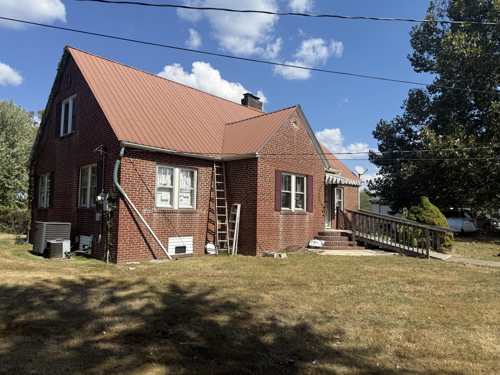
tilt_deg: +3.8
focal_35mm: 24
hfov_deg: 71.6
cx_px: 250
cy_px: 188
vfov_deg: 56.8
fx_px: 347
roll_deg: -1.7
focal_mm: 6.76
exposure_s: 1/4673
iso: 80
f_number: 1.78
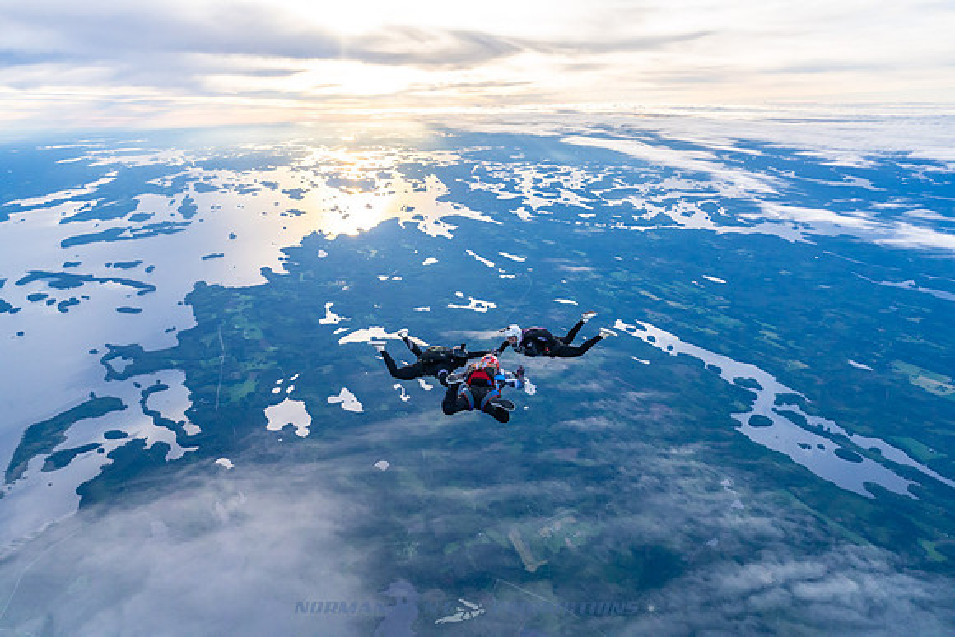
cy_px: 318
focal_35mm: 27
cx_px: 478
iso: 1600
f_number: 6.3
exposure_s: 1/1600
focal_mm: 27
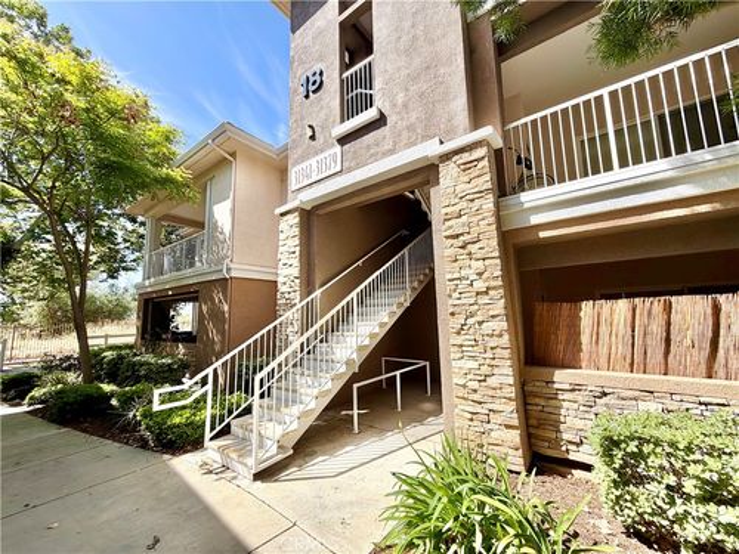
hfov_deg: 102.1
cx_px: 370
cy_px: 277
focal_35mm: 14
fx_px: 299
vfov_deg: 85.7
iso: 32
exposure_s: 1/770
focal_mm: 2.22
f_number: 2.2
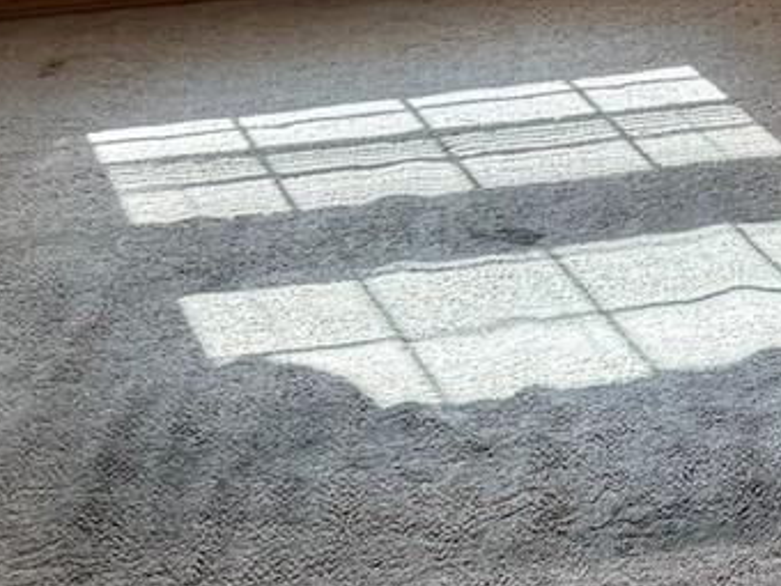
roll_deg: +2.9
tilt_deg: -9.6
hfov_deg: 16.5
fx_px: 2549
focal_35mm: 113
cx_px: 992
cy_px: -453
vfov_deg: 12.1
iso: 200
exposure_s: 1/236
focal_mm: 6.76
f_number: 1.78
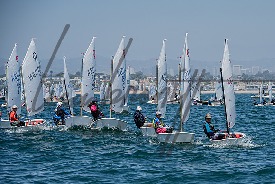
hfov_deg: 11.0
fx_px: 1421
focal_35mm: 186
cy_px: 122
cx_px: 183
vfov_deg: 7.4
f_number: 7.1
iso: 250
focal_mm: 140
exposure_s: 1/1000
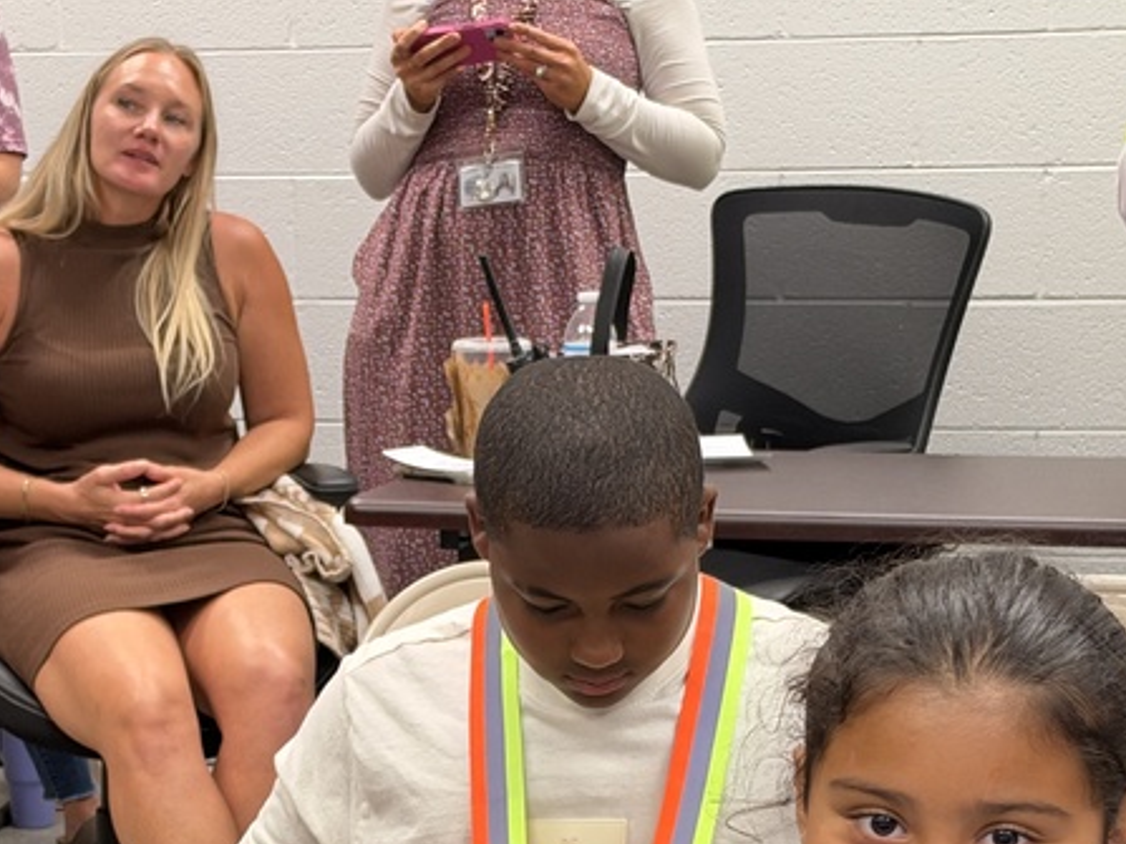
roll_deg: +1.7
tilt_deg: -12.7
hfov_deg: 17.8
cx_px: 302
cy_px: 799
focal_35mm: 110
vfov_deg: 13.3
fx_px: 3577
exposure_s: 1/120
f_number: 1.8
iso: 320
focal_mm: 6.93
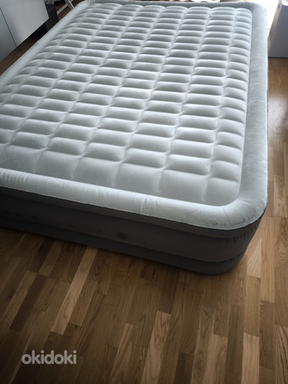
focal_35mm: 24
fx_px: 266
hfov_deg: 56.8
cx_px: 144
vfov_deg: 71.6
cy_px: 192
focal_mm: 6.92
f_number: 1.9
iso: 320
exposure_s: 1/50
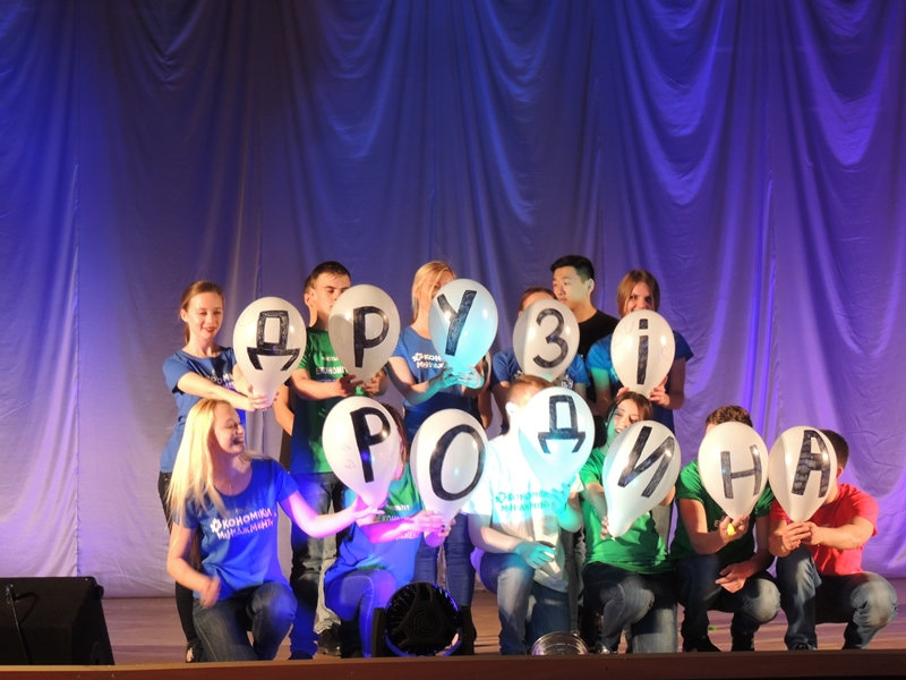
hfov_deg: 21.8
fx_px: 2356
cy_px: 340
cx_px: 453
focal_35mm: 90
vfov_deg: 16.4
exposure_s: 1/60
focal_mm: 16
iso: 400
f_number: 4.1
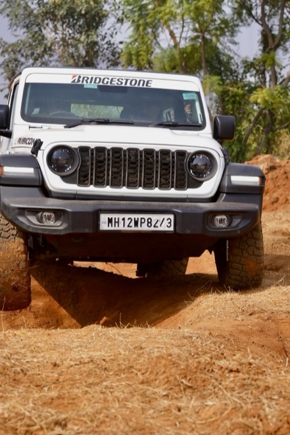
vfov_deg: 16.1
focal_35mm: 127
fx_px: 1534
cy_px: 218
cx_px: 103
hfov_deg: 10.8
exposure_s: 1/1600
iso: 200
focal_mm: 56
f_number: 3.5
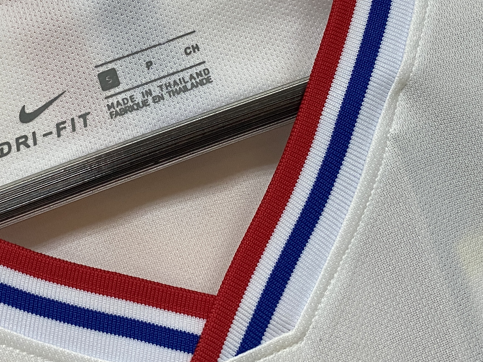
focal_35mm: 60
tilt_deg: +3.6
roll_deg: +20.2
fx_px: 837
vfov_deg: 23.8
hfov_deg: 31.7
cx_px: 126
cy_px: 46
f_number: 1.8
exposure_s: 1/50
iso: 125
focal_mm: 4.25
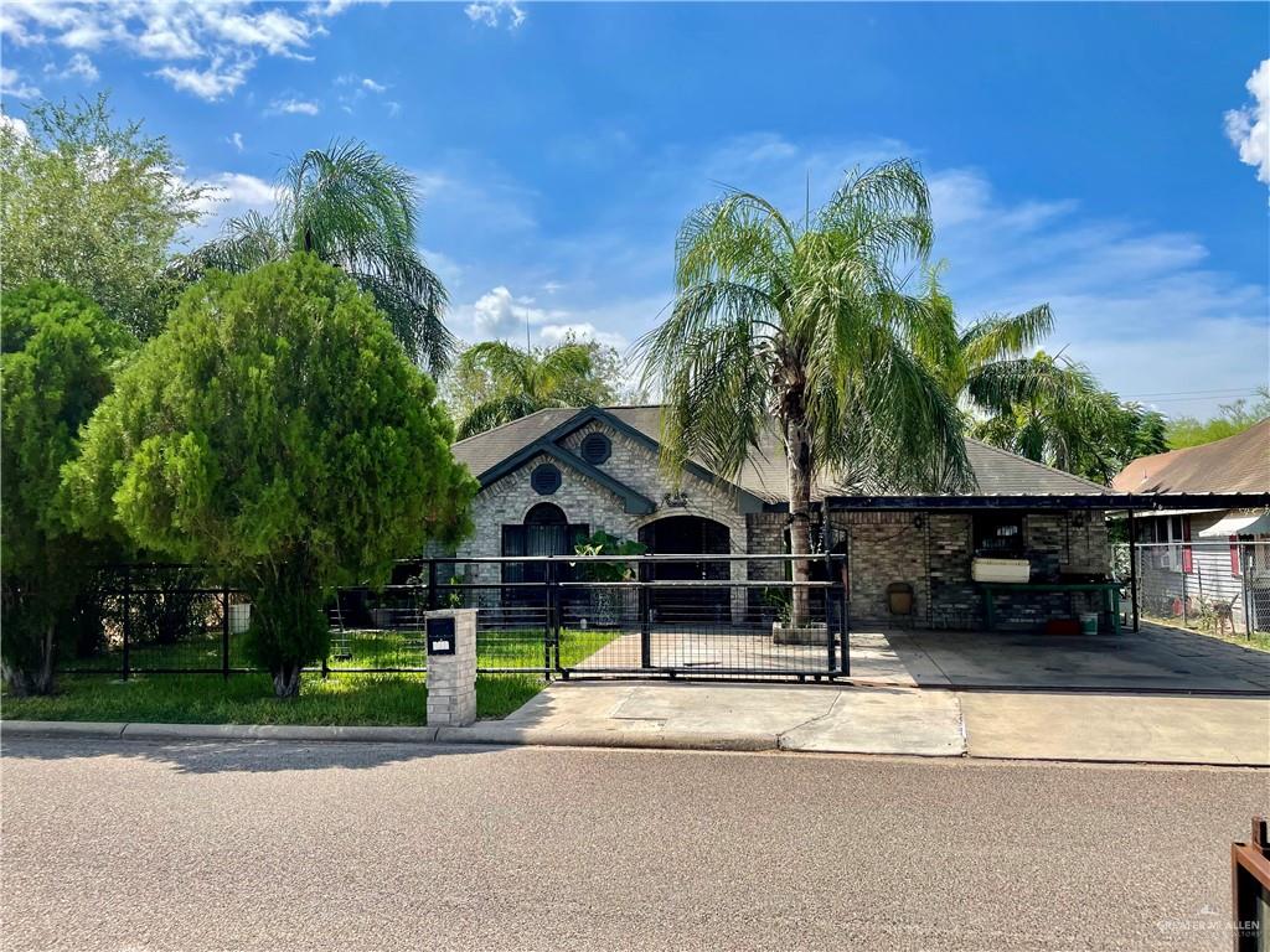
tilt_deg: +3.0
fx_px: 954
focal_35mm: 26
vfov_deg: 53.1
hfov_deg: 67.3
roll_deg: +0.1
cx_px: 635
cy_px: 476
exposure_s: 1/4132
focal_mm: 4.2
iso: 32
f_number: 1.6
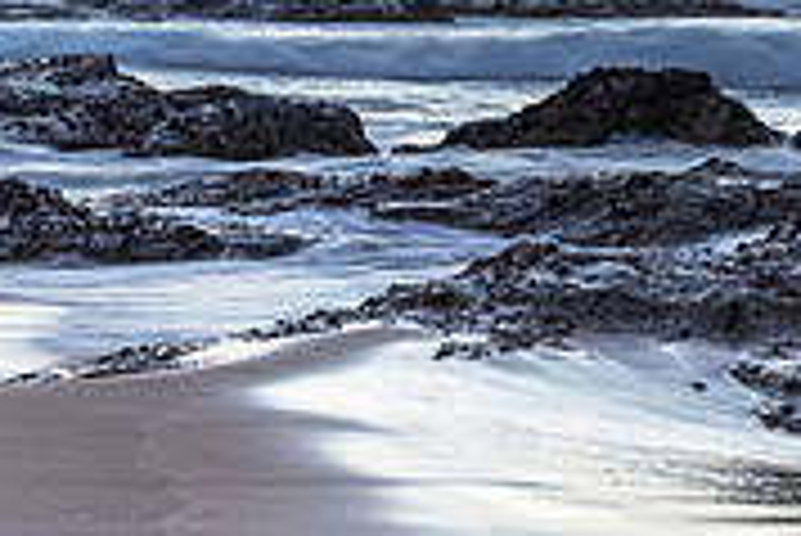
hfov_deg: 13.0
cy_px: 79
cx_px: 1076
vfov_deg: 9.0
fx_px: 3385
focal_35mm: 152
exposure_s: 1/3
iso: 80
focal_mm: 31
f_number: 9
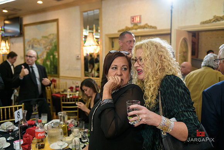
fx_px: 224
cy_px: 75
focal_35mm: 36
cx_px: 112
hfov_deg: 53.1
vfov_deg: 36.9
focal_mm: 36
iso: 1600
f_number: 3.2
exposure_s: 1/125
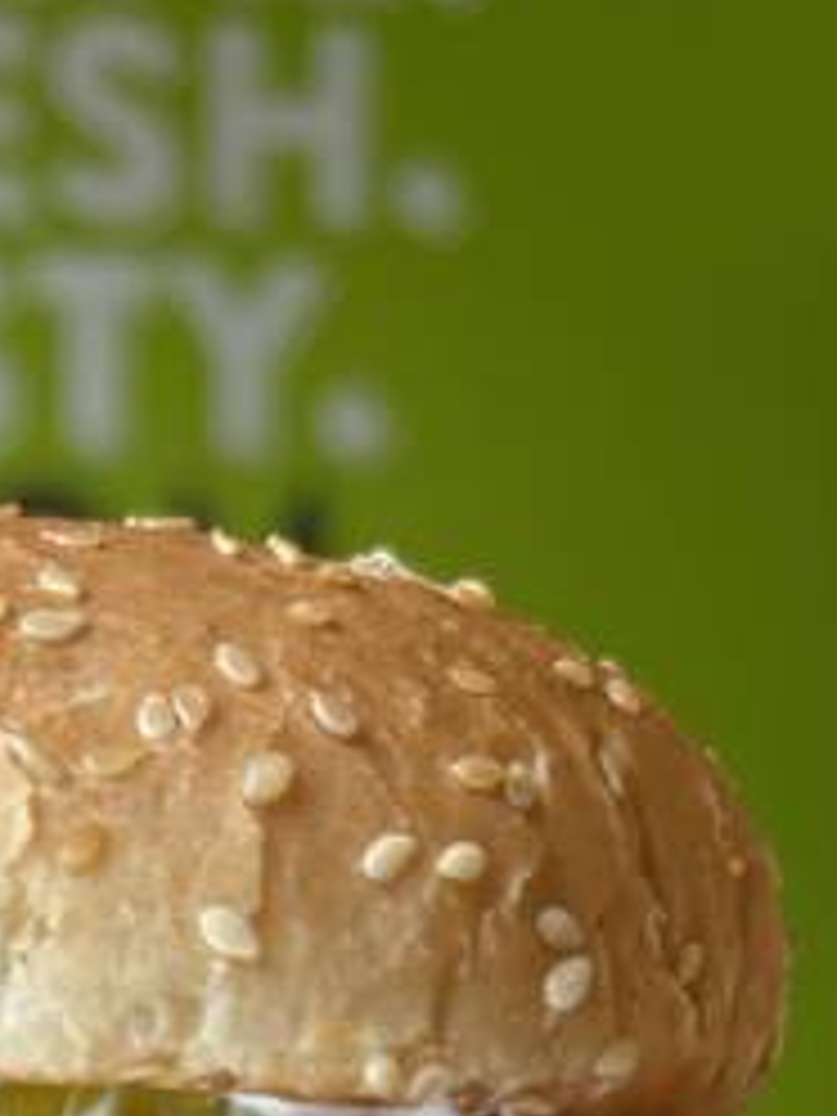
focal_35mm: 77
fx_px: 2482
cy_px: 1519
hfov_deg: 18.6
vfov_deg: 22.2
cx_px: -32
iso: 50
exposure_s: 1/662
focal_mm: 5.96
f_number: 1.6
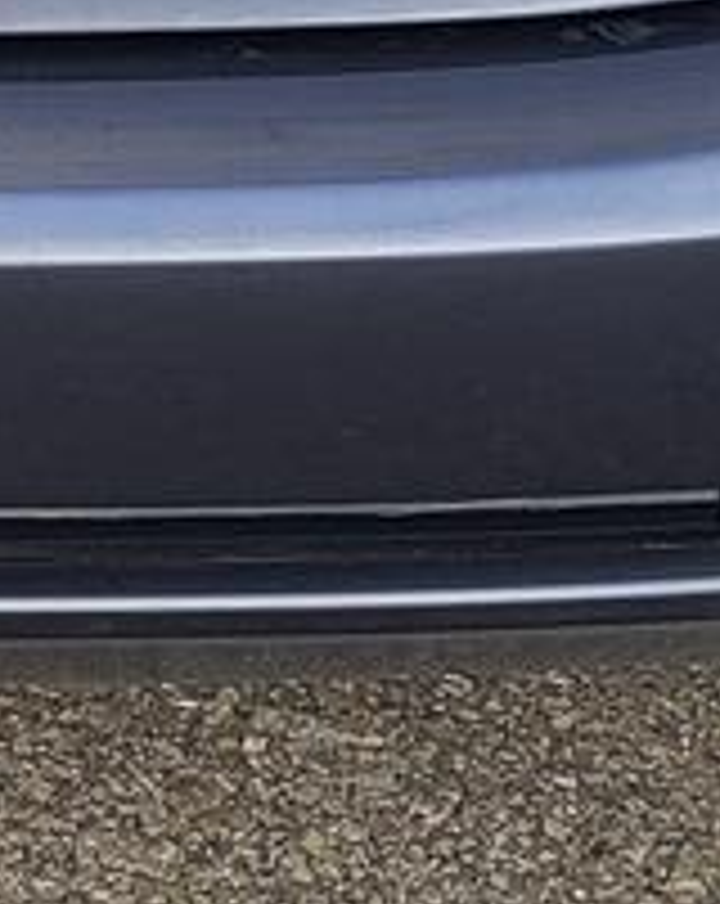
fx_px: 4328
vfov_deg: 10.9
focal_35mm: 162
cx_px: -414
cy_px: -891
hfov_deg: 9.2
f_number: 1.8
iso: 40
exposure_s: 1/917
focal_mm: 5.4
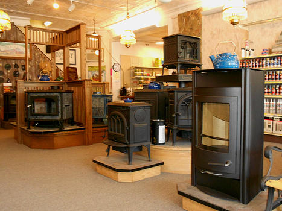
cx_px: 141
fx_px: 261
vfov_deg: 44.1
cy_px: 106
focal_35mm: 32
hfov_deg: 56.8
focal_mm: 5.8
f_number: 3.6
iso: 500
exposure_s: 1/30
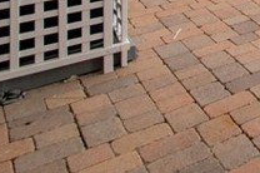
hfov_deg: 18.6
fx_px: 498
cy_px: -181
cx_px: 521
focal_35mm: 69
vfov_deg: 15.4
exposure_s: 1/250
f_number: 5.6
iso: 100
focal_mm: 14
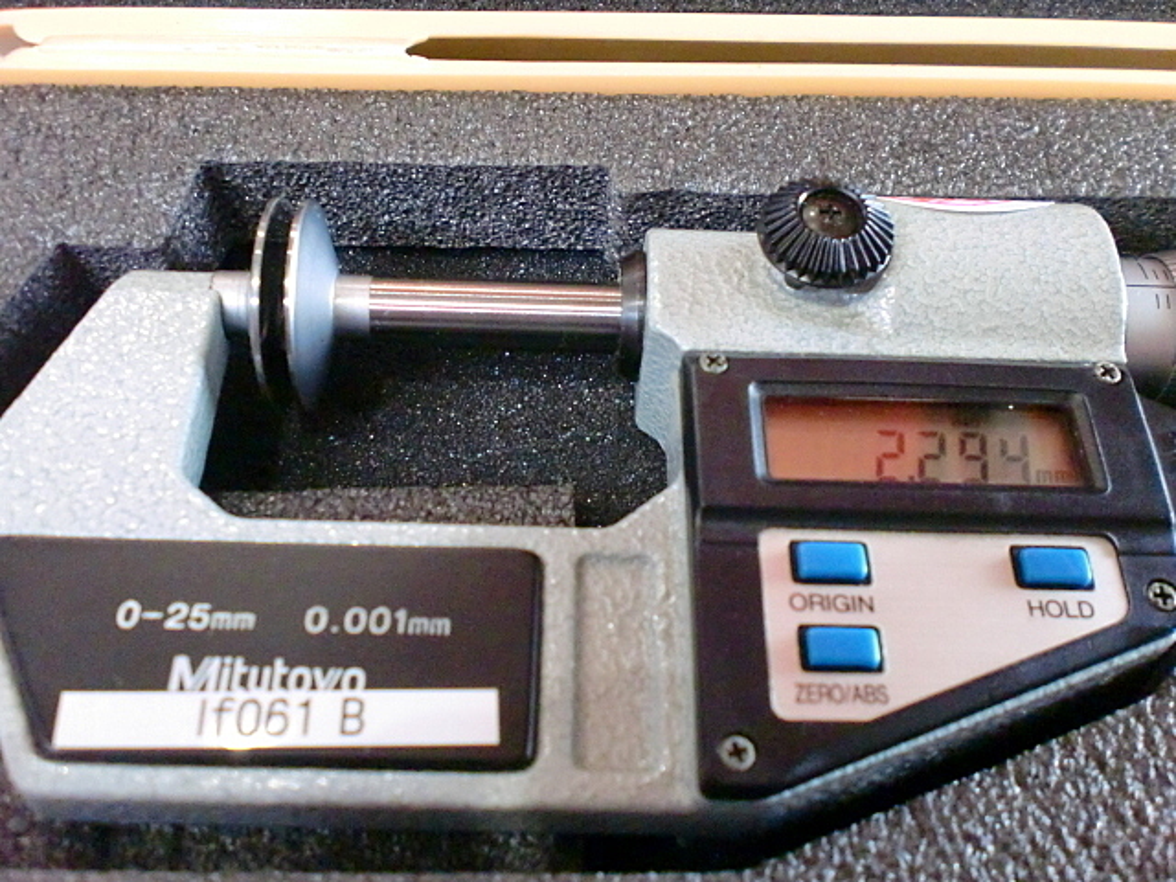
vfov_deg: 40.7
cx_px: 588
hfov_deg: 52.6
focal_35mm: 35
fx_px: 1189
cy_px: 441
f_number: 3.1
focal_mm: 6.3
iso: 800
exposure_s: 1/60
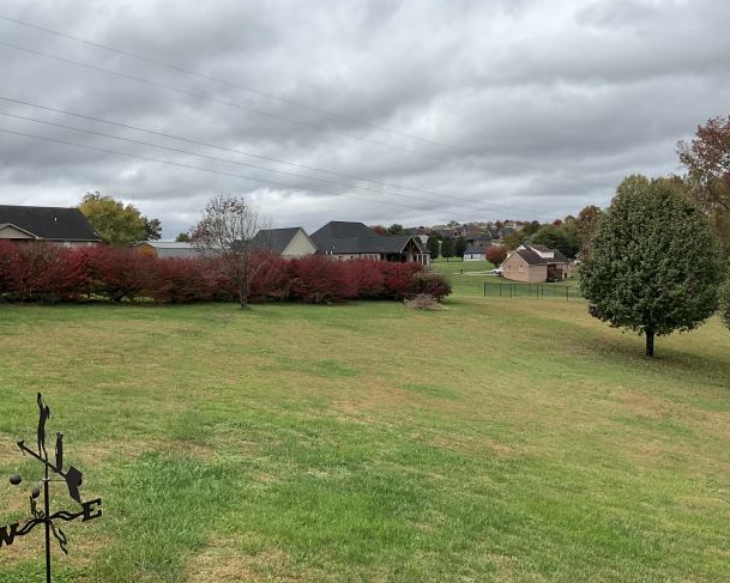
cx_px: 372
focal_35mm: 31
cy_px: 291
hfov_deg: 57.2
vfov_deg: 47.1
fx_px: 670
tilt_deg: -2.6
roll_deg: +2.1
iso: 25
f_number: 1.8
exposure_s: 1/1490
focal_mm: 3
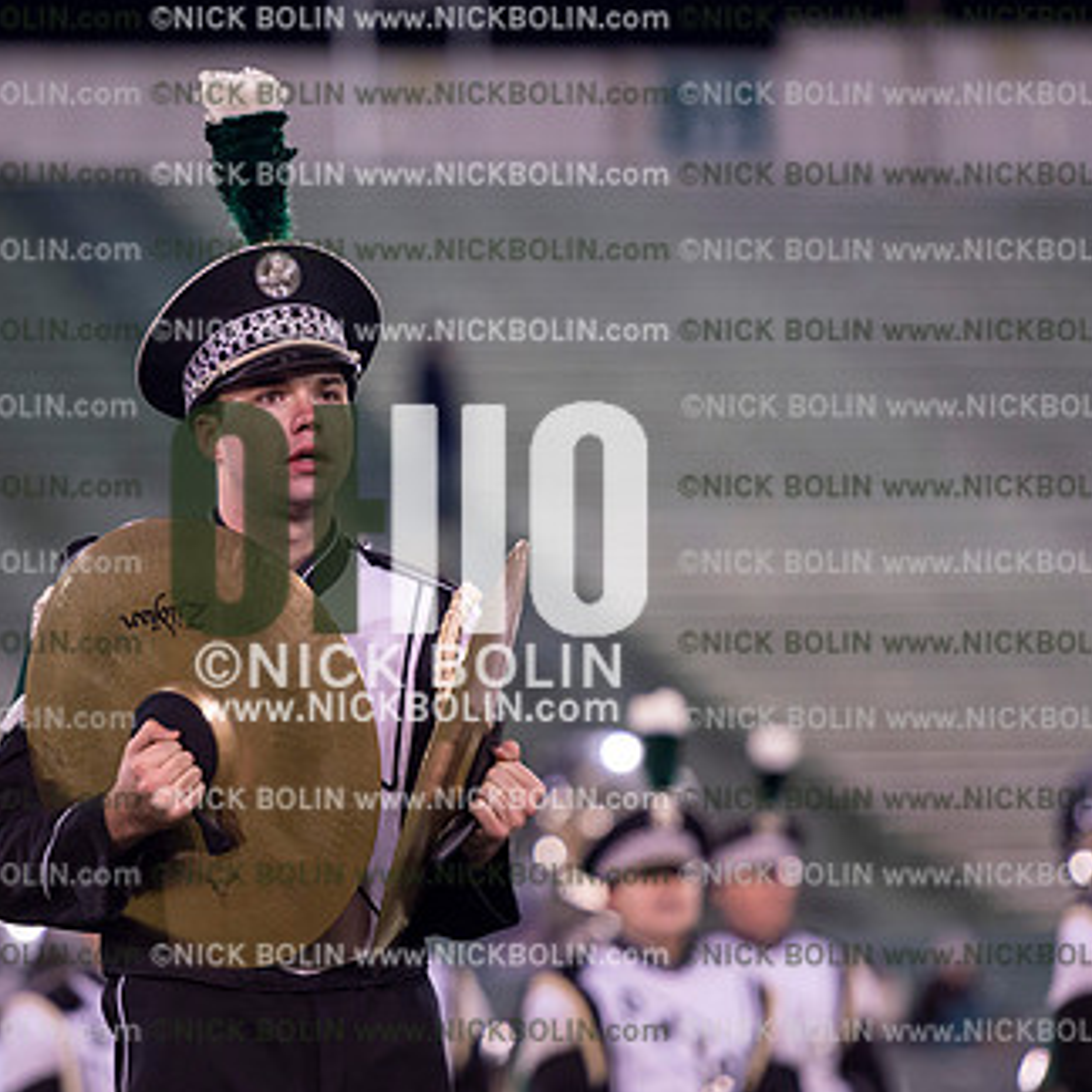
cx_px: 408
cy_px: 565
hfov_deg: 6.1
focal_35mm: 289
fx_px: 10315
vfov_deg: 6.1
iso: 2500
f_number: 2.8
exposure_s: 1/1250
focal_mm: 190
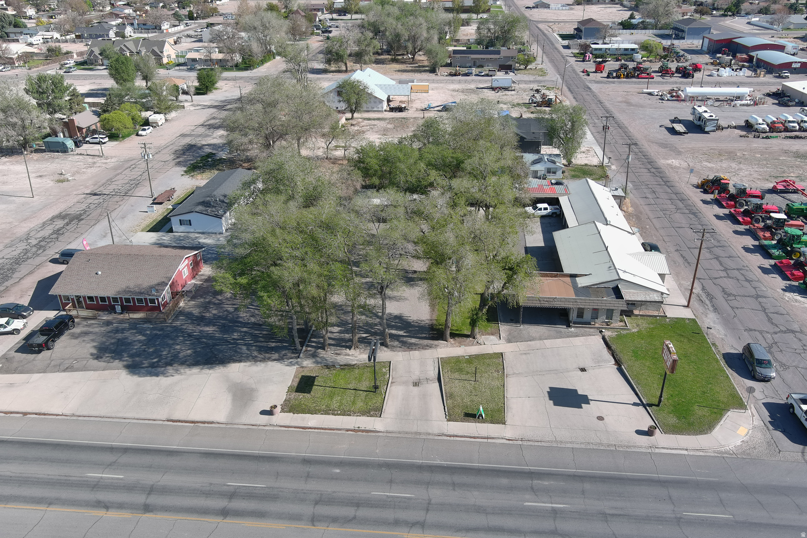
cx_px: 404
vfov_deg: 45.0
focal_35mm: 29
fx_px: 650
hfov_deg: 63.7
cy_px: 269
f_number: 2.8
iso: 100
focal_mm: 10.13
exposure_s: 1/800
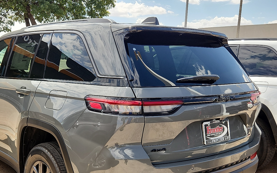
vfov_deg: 39.8
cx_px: 106
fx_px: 234
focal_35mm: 31
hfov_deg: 60.5
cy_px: 123
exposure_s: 1/833
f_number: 1.8
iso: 50
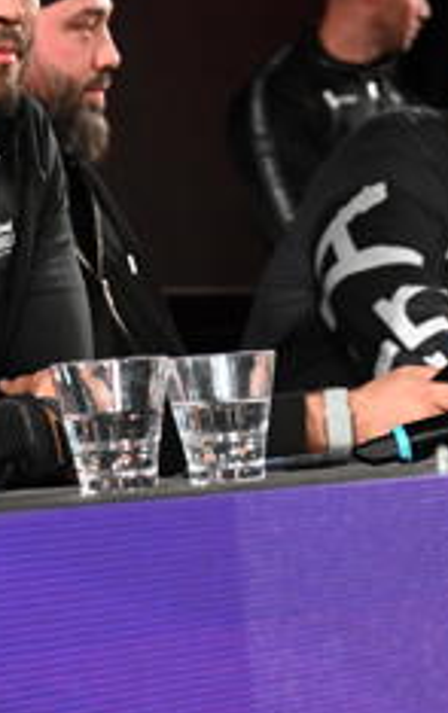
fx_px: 3095
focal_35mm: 159
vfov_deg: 13.0
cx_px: 34
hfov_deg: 8.2
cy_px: 34
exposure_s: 1/400
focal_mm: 53
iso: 2500
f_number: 4.5
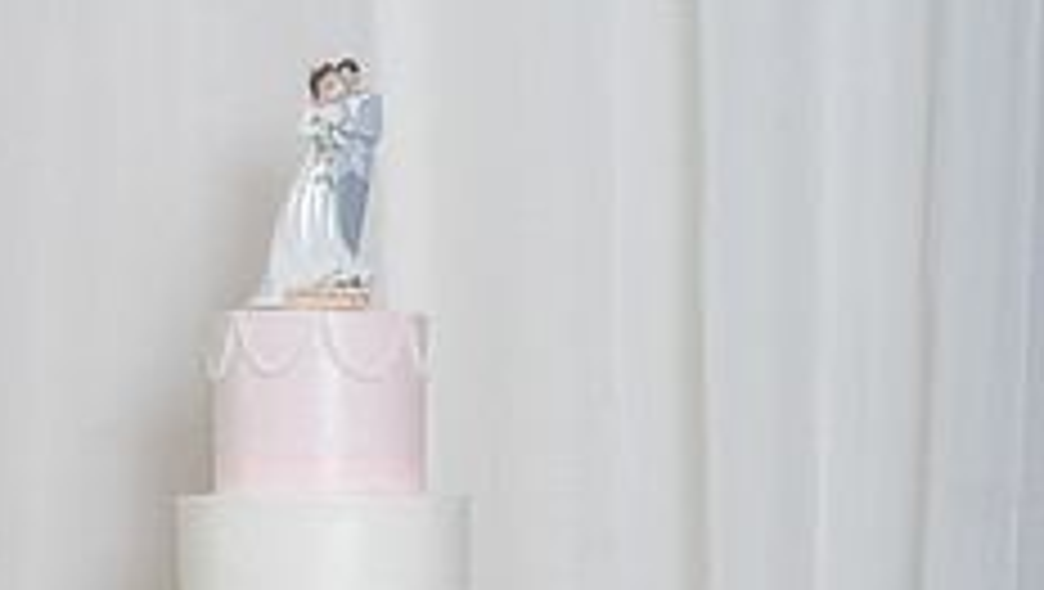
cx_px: -224
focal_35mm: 202
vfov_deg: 6.0
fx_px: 5597
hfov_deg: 10.5
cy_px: 508
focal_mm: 72
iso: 2000
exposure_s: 1/100
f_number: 5.6
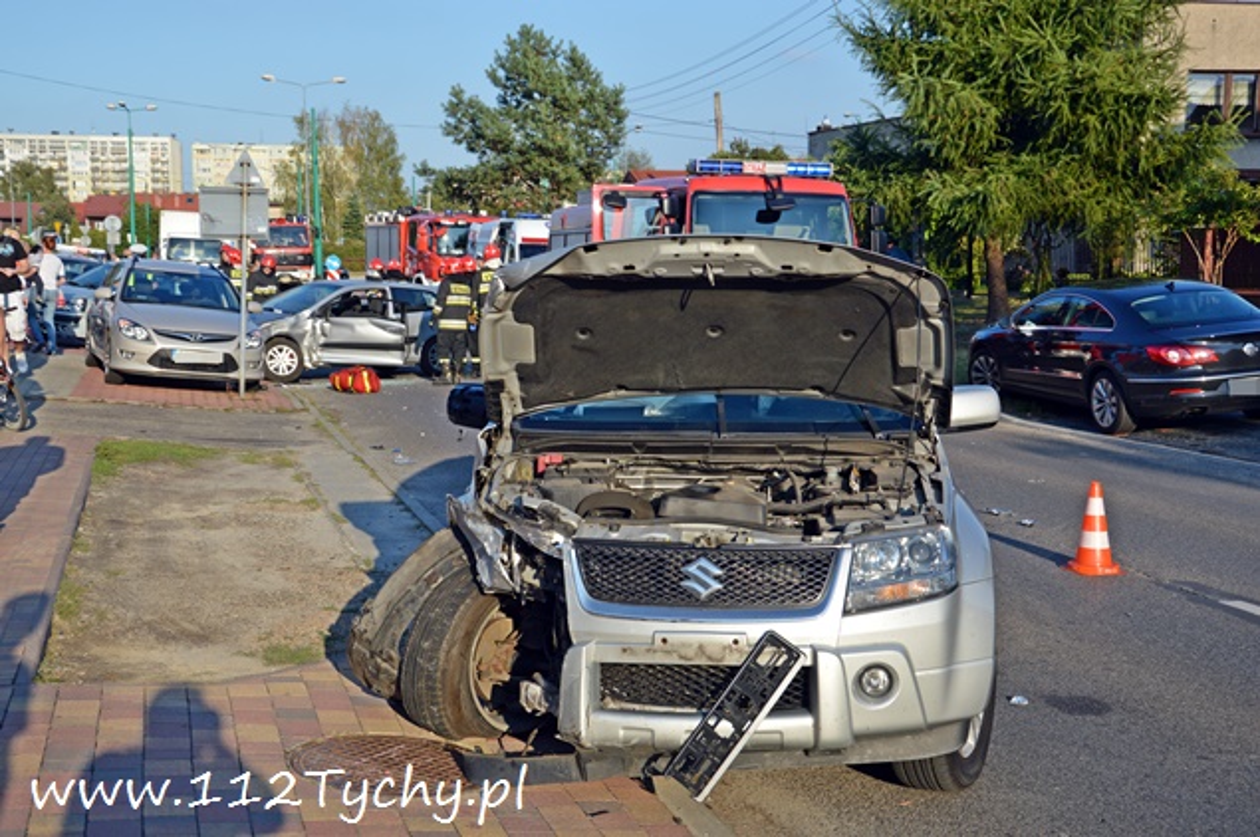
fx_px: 1678
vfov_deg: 28.0
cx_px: 630
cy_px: 418
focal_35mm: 48
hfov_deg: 41.2
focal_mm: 32
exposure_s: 1/250
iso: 100
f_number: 8
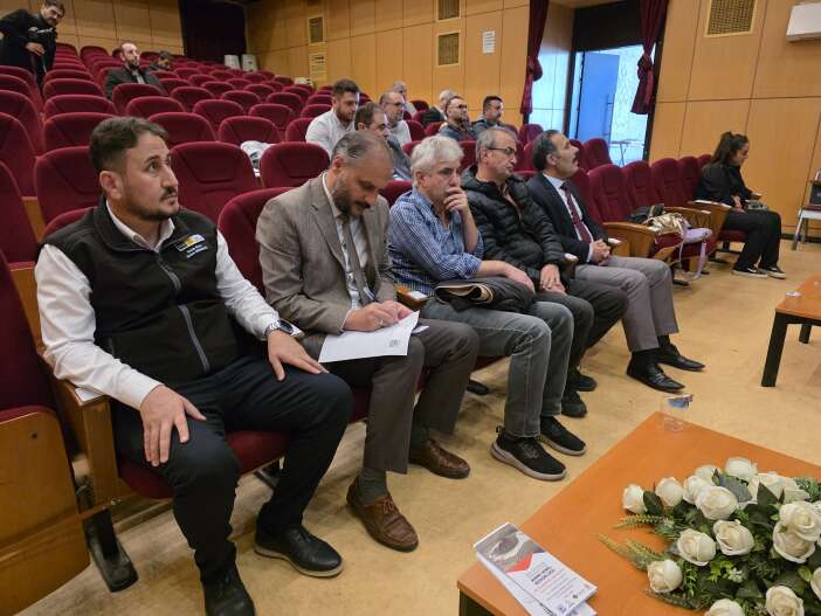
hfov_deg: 73.9
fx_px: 546
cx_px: 410
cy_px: 308
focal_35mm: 23
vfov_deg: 58.9
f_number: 1.7
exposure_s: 1/100
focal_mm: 6.3
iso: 1600
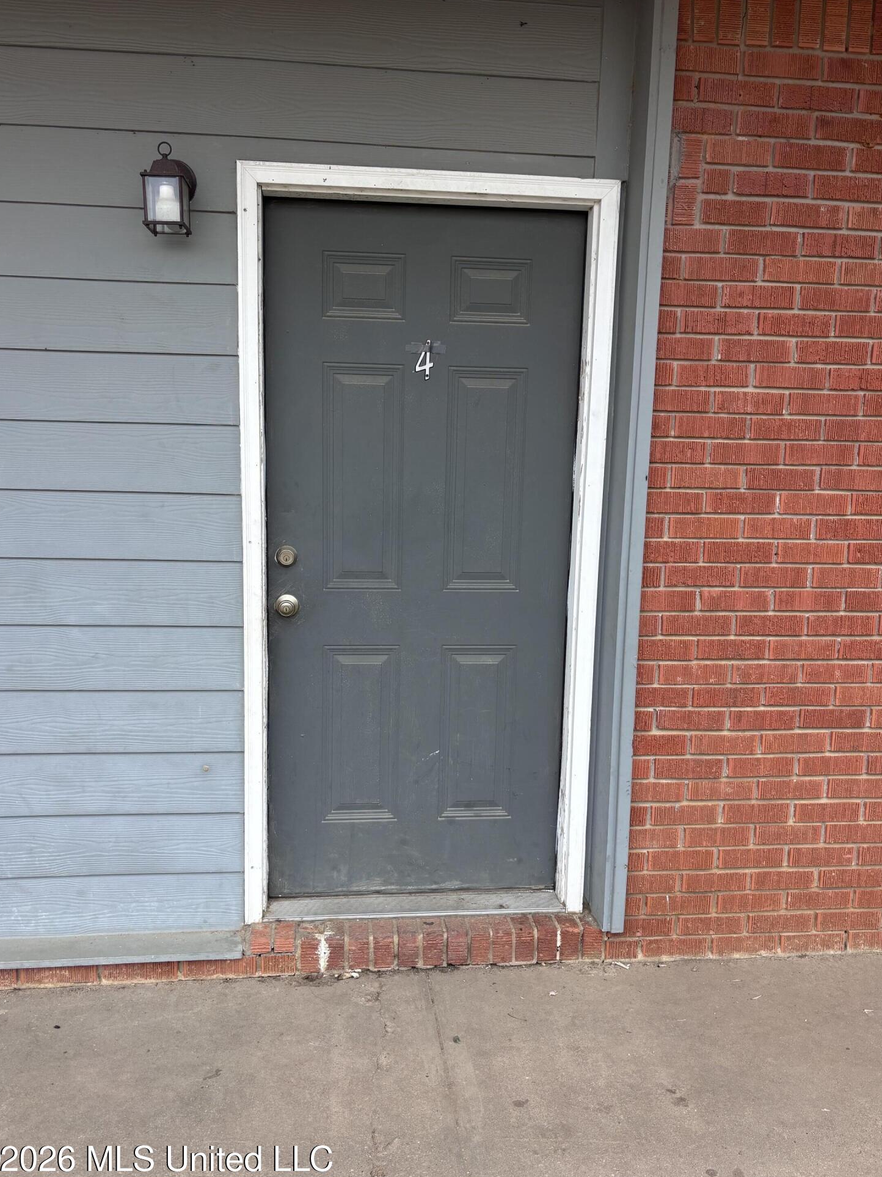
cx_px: 429
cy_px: 604
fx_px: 917
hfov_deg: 51.3
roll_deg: -2.3
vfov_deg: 65.3
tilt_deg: -9.4
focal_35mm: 27
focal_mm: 5.96
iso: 50
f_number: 1.6
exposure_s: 1/1295
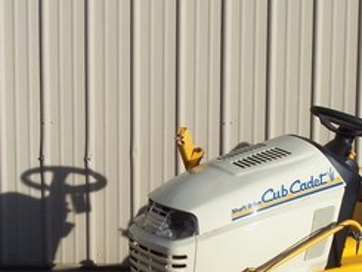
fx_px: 1161
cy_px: 275
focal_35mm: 111
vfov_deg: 13.2
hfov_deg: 17.7
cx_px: 239
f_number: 4.8
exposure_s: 1/750
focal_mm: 8.6
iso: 80
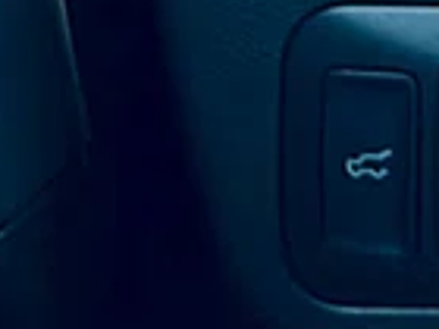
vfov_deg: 10.8
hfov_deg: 15.1
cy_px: -327
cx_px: 549
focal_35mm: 125
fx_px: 1585
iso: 80
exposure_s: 1/40
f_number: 1.78
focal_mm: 6.86
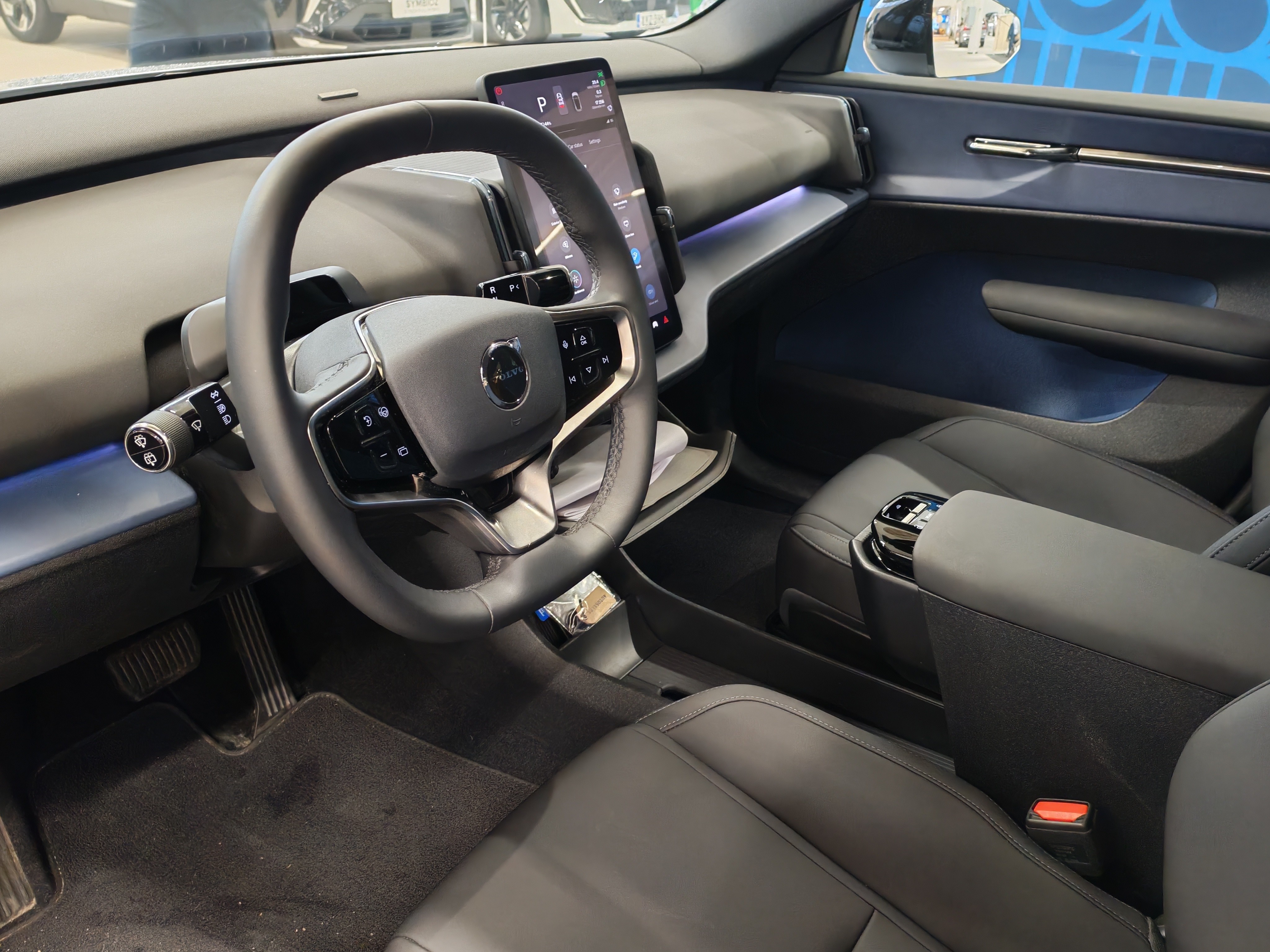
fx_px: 1174
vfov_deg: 44.2
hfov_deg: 56.8
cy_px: 476
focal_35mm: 32
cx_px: 635
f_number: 1.9
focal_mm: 6.12
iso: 2000
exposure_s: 1/50
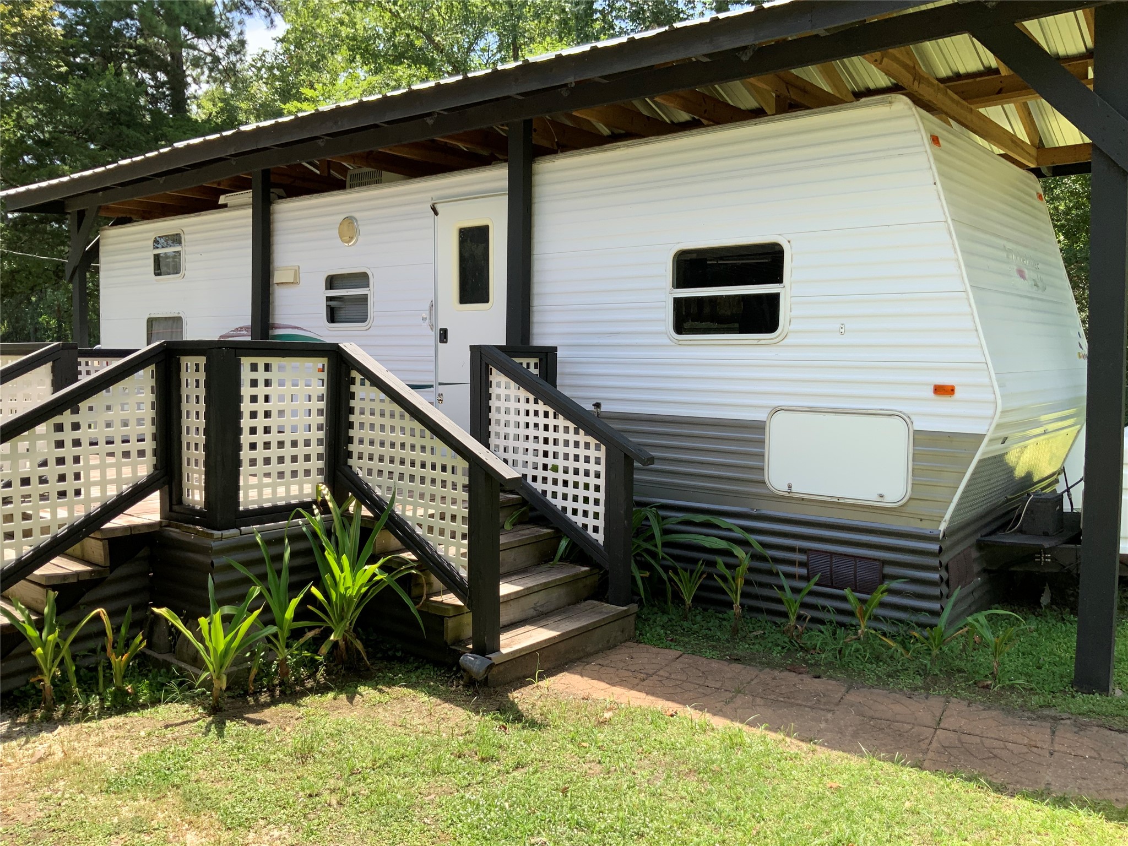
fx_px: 945
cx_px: 564
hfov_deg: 61.7
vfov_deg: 48.2
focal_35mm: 29
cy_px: 423
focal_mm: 3
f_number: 1.8
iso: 16
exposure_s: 1/519
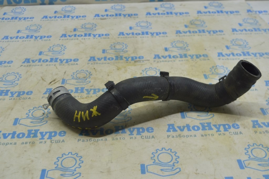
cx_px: 134
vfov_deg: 28.9
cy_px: 90
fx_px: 347
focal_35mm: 46
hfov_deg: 42.4
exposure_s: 1/40
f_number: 5.6
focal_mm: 31
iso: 400
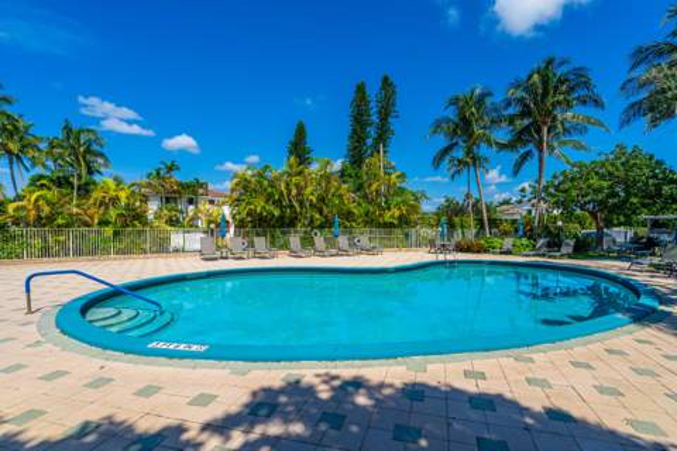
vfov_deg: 73.7
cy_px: 226
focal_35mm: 16
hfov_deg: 96.7
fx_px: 301
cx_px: 338
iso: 200
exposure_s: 1/800
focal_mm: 16
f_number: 8
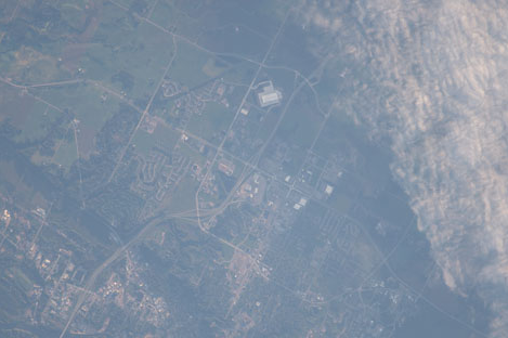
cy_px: 213
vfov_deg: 0.9
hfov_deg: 1.3
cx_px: 268
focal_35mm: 1568
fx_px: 22110
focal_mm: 1150
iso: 400
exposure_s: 1/250
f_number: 9
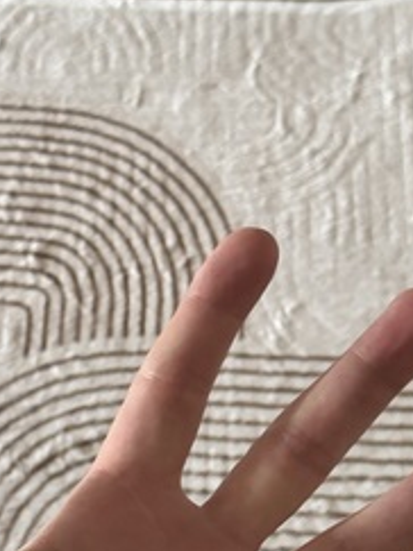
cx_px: 129
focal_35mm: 91
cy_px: 302
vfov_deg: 21.5
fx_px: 1449
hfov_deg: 16.2
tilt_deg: -60.1
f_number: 1.78
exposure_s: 1/51
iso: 800
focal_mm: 6.76
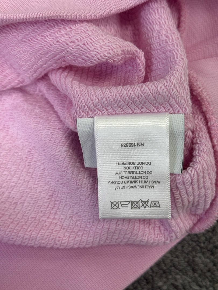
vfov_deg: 39.7
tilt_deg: -87.5
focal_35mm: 48
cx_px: 109
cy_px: 145
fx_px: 403
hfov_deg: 30.3
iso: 64
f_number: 1.78
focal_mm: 6.76
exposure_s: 1/50
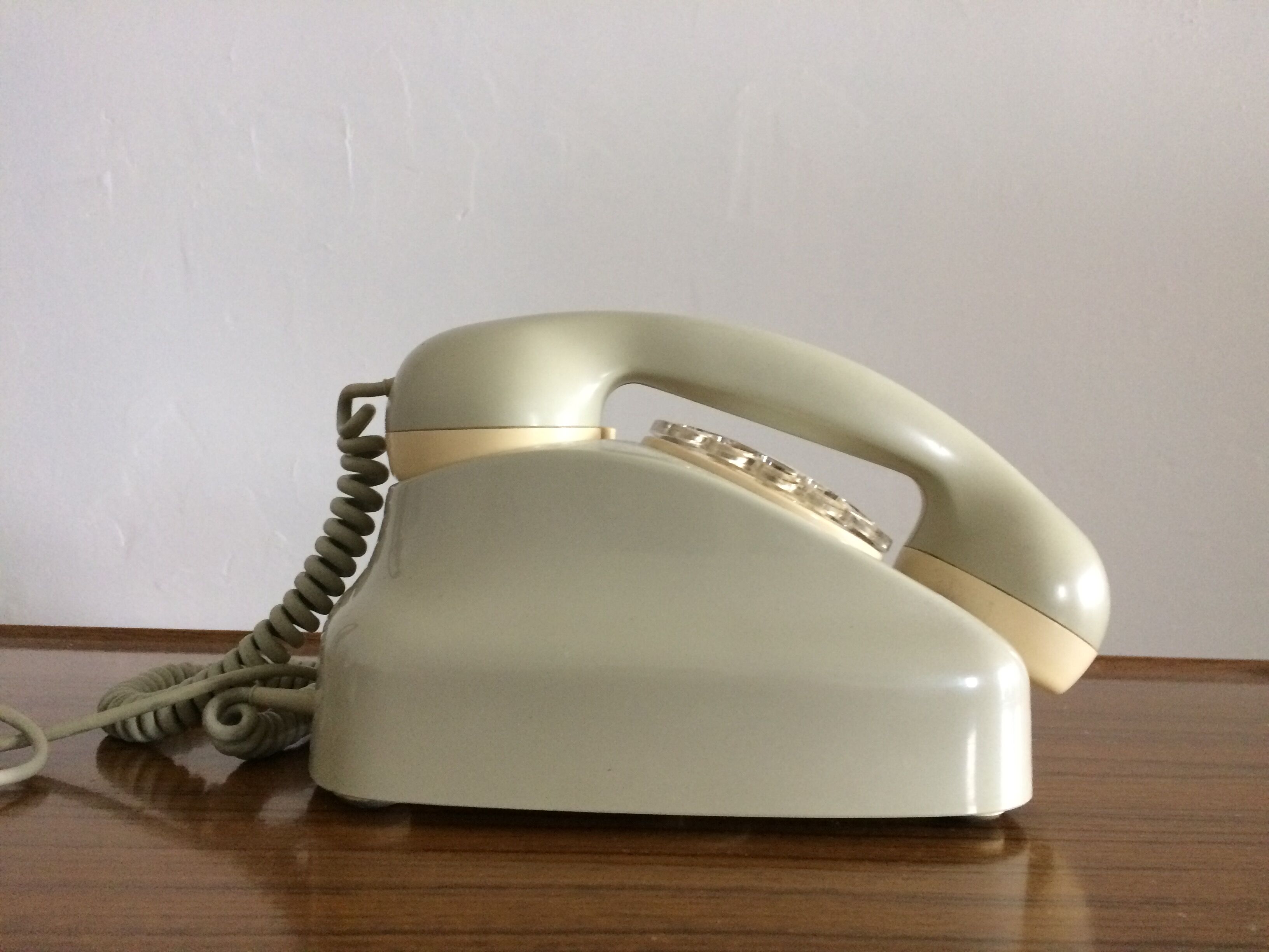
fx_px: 1063
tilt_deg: -1.6
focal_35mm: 29
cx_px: 634
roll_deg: +0.3
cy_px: 476
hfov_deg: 61.7
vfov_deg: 48.2
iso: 250
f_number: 2.2
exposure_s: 1/33
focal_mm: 4.15
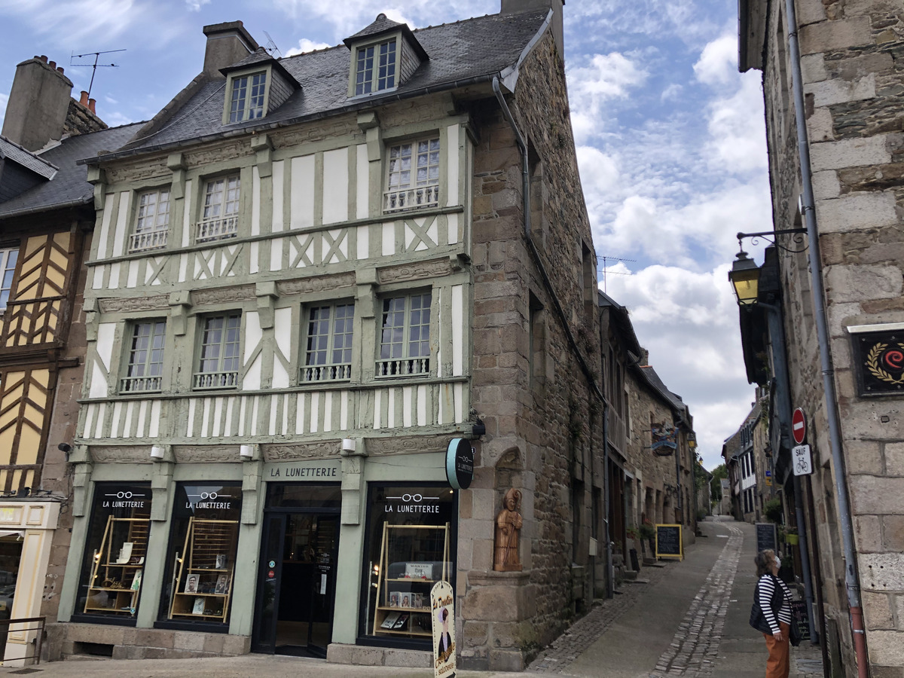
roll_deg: -1.0
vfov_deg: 49.7
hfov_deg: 63.4
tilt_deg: +15.4
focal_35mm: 28
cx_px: 452
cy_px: 339
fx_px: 731
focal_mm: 4
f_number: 1.8
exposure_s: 1/1621
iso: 20
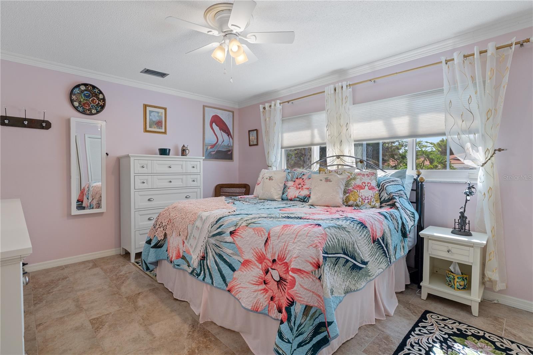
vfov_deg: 72.0
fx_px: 244
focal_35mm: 16
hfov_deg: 95.0
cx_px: 266
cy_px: 178
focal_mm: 11
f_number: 8
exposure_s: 1/5
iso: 250
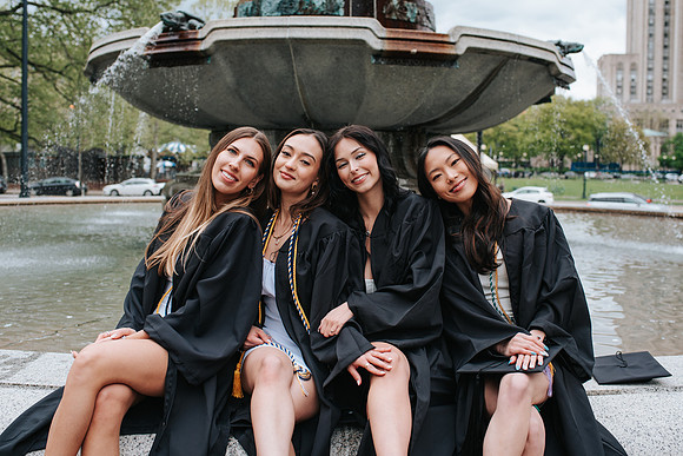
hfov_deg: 49.2
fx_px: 746
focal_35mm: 39
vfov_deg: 33.9
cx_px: 349
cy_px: 200
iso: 220
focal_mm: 35
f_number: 3.5
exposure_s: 1/800
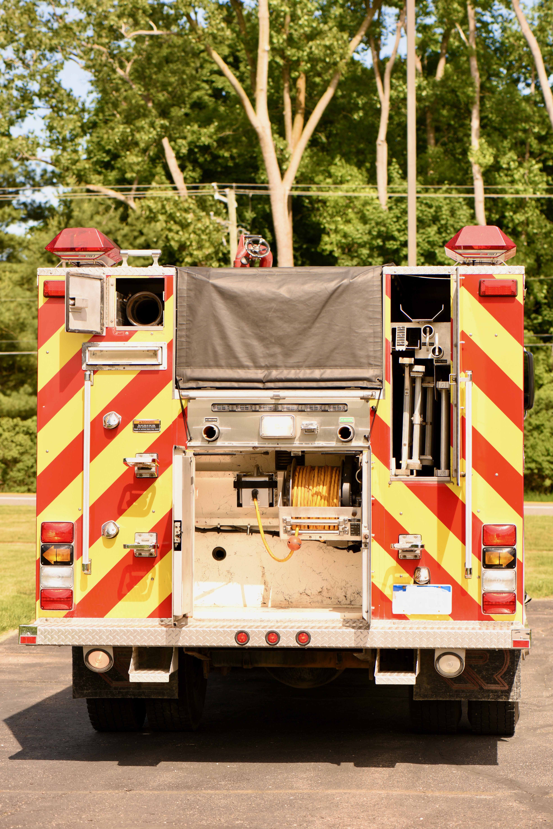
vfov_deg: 19.5
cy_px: 414
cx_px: 276
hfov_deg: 13.1
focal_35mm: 105
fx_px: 2417
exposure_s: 1/125
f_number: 6.3
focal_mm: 105
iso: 64
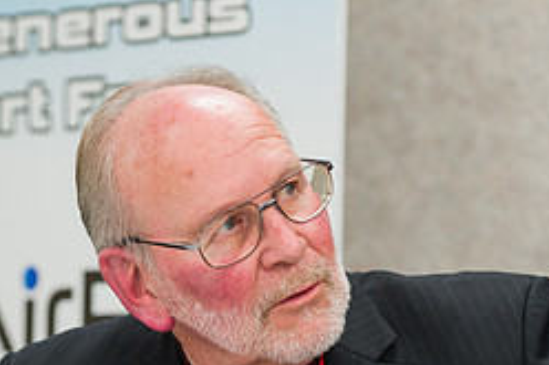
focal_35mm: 271
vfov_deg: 5.1
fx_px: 4130
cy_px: 389
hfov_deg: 7.6
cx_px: 250
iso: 1600
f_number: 3.2
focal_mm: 116
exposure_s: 1/320
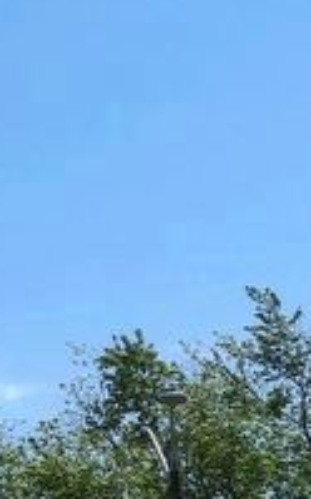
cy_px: 504
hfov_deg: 9.8
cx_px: -186
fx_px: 1740
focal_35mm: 128
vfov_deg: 16.0
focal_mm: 5.4
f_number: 3.2
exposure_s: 1/1600
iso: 100
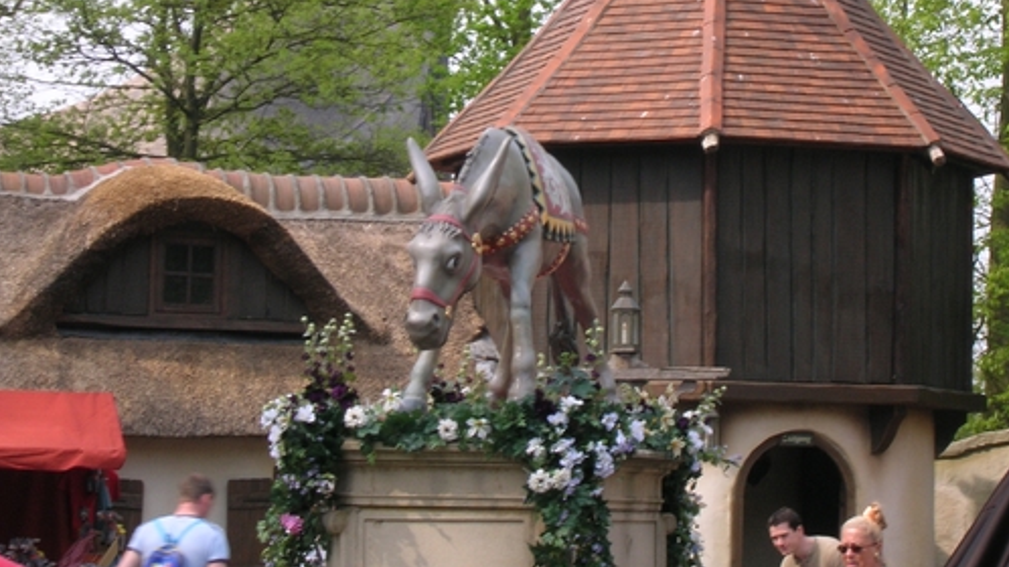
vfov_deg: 9.0
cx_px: 531
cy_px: 128
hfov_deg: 16.0
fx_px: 3585
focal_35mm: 134
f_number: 8.2
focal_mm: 17.1
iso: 50
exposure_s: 1/41
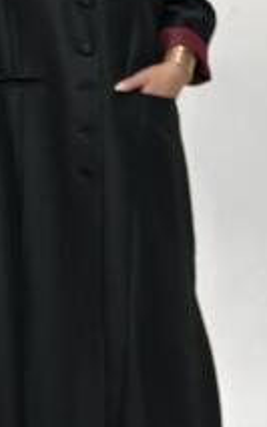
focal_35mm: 167
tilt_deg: -5.0
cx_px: -188
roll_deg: +0.3
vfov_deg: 12.5
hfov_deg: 7.6
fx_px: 1946
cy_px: 62
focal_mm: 6.86
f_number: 1.78
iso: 50
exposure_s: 1/174
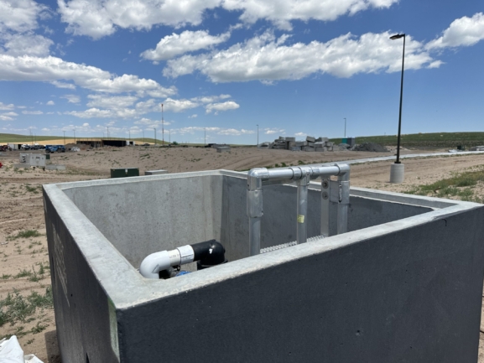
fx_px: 336
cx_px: 242
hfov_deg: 71.6
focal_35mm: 24
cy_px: 182
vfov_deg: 56.8
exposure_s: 1/6211
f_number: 1.78
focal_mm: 6.86
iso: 80
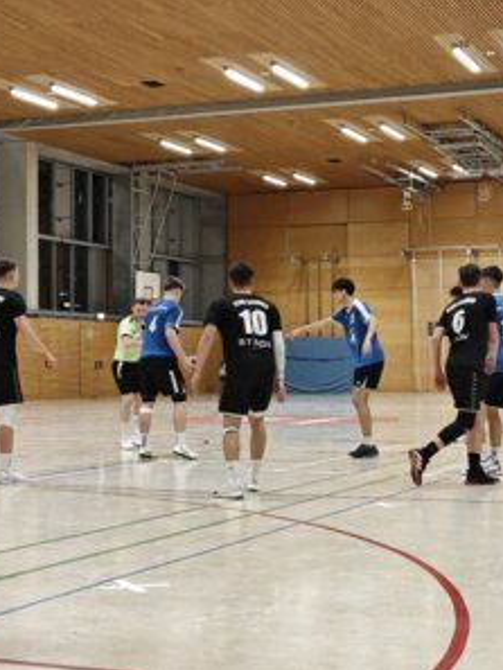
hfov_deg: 44.8
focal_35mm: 31
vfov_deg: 58.3
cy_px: 336
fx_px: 600
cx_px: 167
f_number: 1.8
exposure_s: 1/213
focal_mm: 5.43
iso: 1000
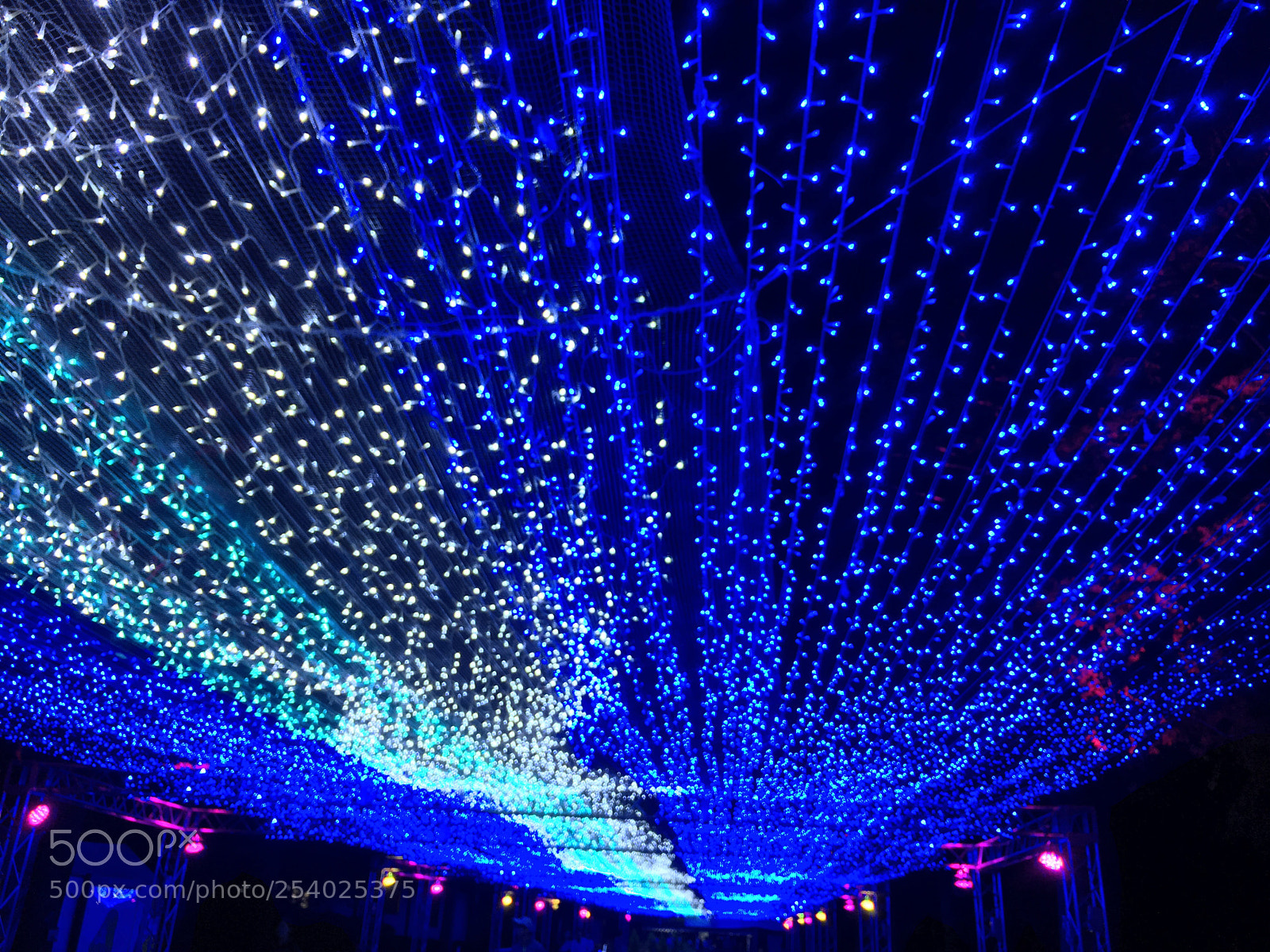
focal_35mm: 29
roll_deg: -3.0
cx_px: 635
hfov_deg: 61.7
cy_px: 476
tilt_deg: +22.8
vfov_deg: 48.2
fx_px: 1064
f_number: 2.2
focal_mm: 4.15
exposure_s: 1/30
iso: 25
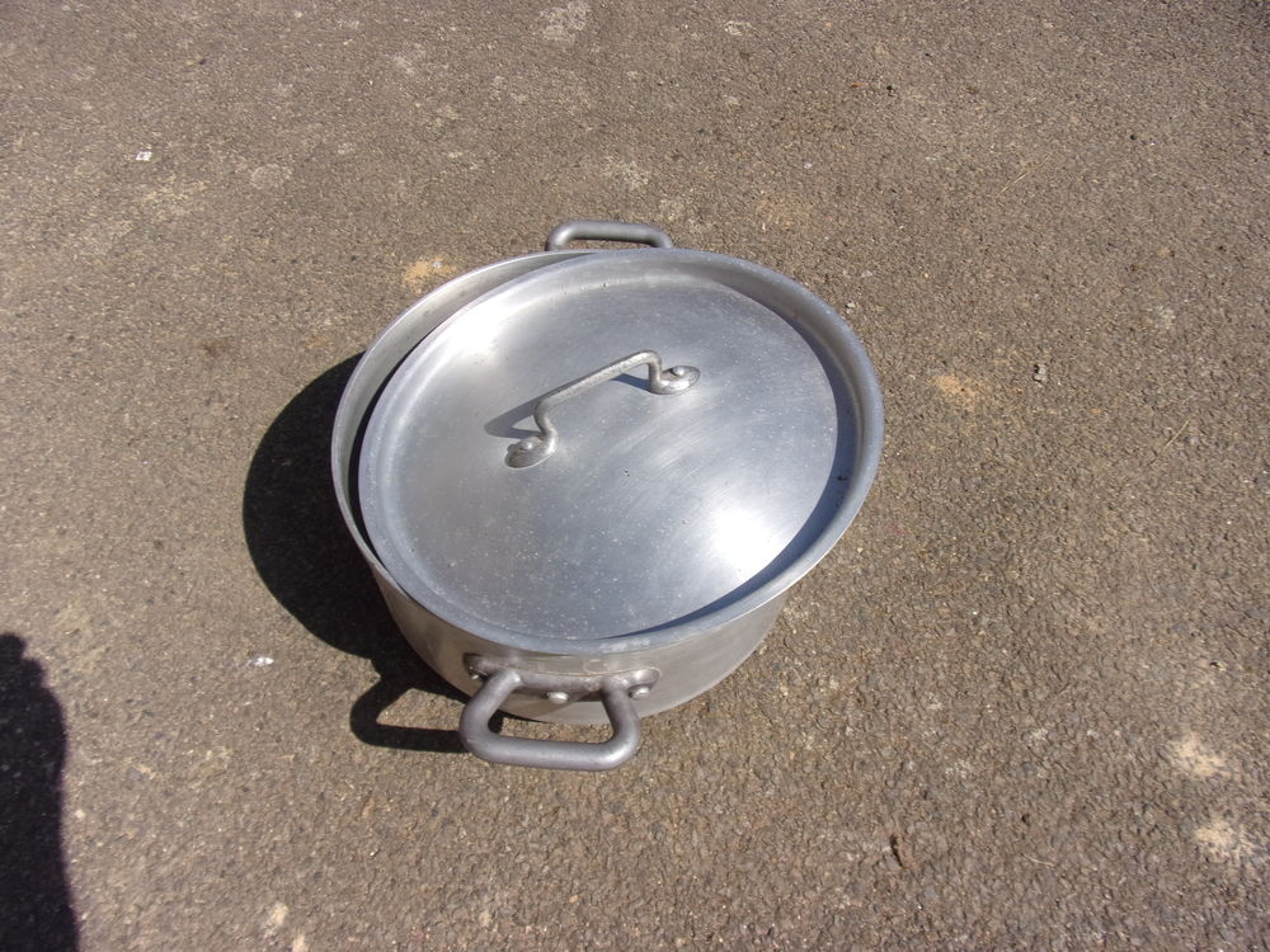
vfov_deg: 56.8
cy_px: 476
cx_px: 635
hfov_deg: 71.6
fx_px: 881
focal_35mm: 24
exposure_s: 1/150
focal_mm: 4.3
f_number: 10.8
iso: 80
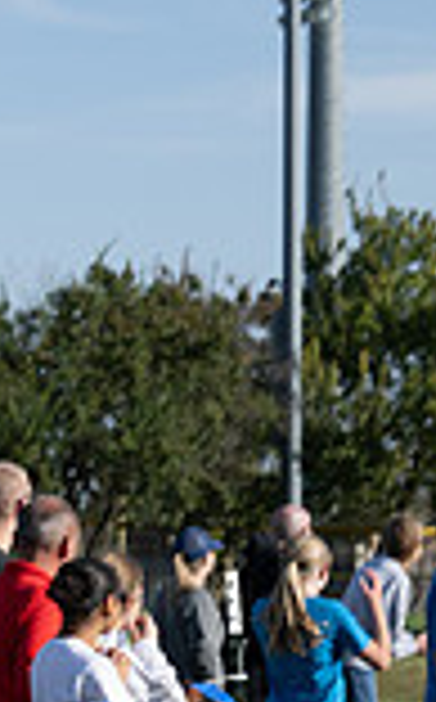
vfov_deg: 7.1
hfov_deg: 4.3
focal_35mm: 296
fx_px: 5648
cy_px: 821
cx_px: -854
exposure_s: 1/1000
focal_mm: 78
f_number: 7.1
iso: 320
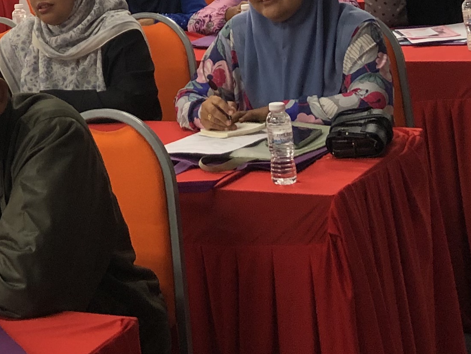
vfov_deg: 13.7
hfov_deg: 18.5
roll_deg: +5.0
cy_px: -141
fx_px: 1401
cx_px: -28
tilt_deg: -2.8
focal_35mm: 103
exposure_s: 1/33
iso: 40
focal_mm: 3.99
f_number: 1.8
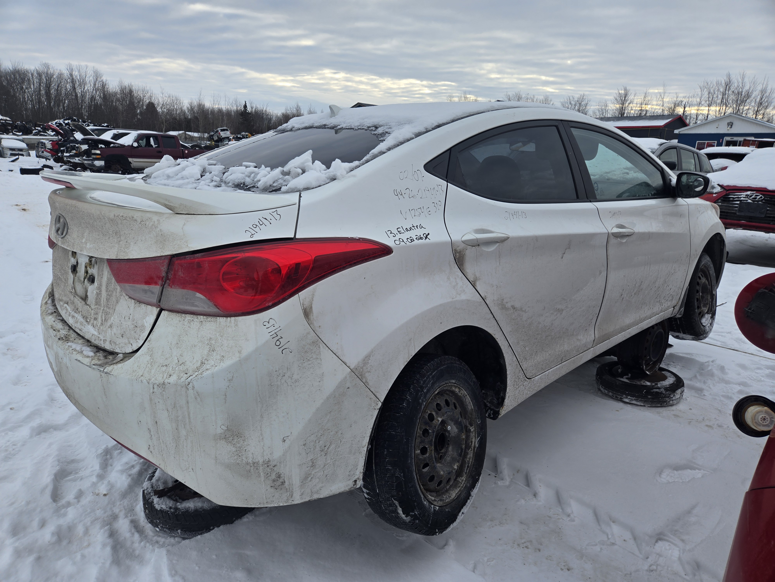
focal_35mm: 23
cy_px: 291
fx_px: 515
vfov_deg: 58.9
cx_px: 388
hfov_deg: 73.9
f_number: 1.8
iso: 25
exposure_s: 1/732
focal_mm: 5.4
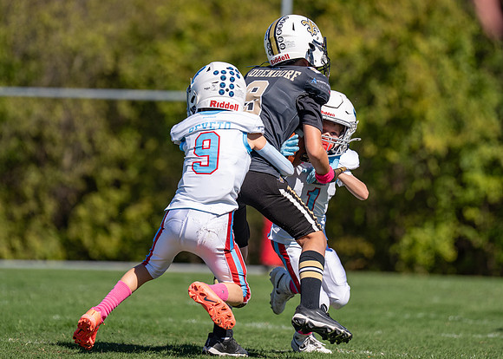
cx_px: 268
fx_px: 3427
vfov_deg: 6.0
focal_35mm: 240
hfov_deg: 8.4
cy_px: 122
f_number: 2.8
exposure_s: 1/2500
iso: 100
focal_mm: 167
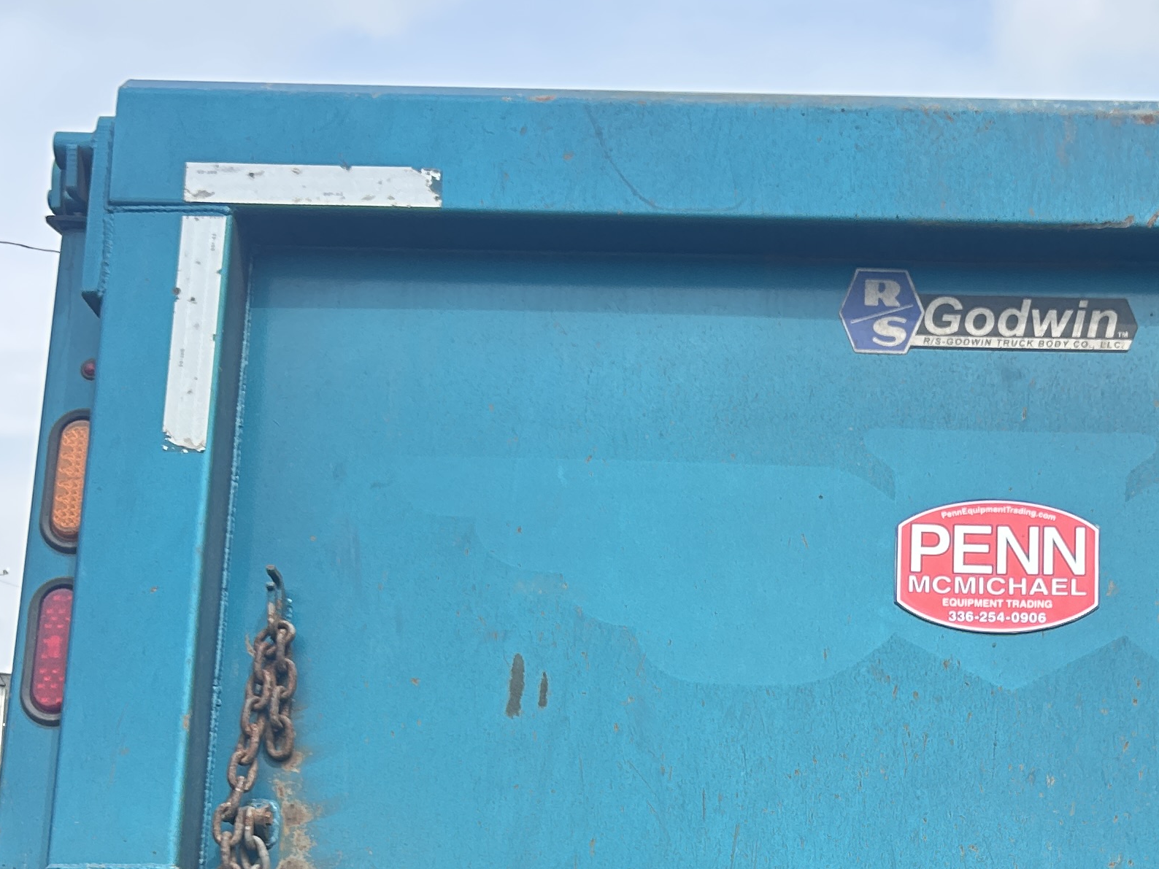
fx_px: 2210
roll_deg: -0.8
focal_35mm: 66
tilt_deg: -1.4
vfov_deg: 21.0
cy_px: 997
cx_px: 1020
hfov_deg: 28.4
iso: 50
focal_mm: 5.7
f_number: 1.5
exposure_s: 1/1724
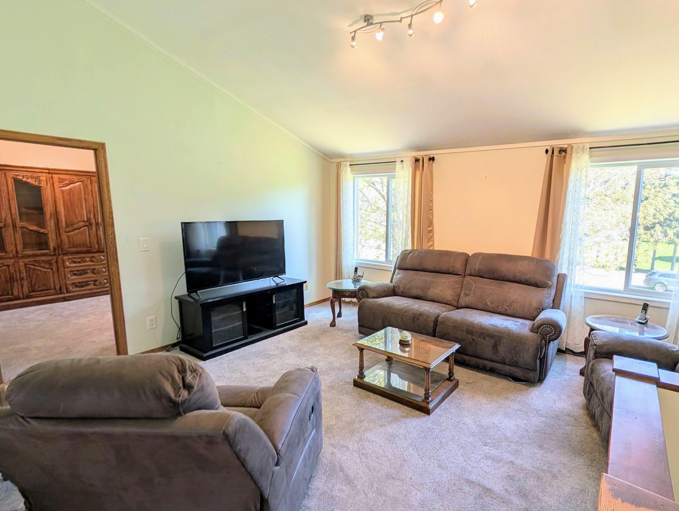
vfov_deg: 78.2
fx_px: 314
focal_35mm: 16
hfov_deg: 93.7
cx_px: 393
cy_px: 263
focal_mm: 2.02
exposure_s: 1/120
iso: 54
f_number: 1.7
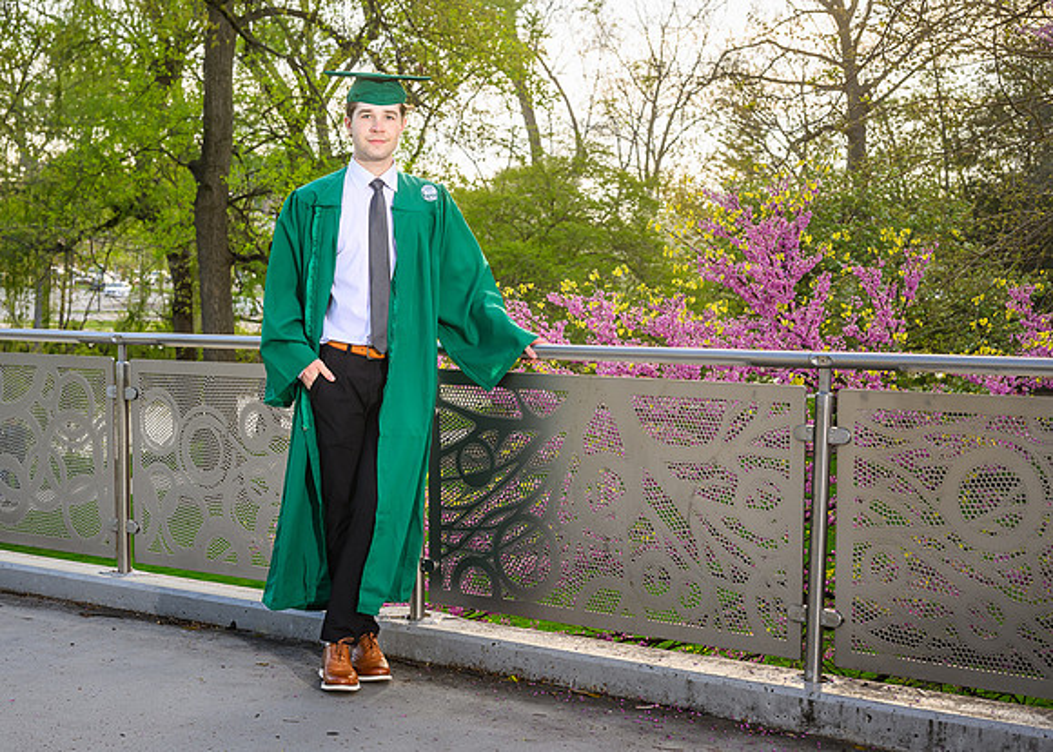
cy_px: 359
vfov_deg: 25.3
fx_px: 1674
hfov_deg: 34.9
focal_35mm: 56
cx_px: 550
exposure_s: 1/160
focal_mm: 49
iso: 160
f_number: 5.6
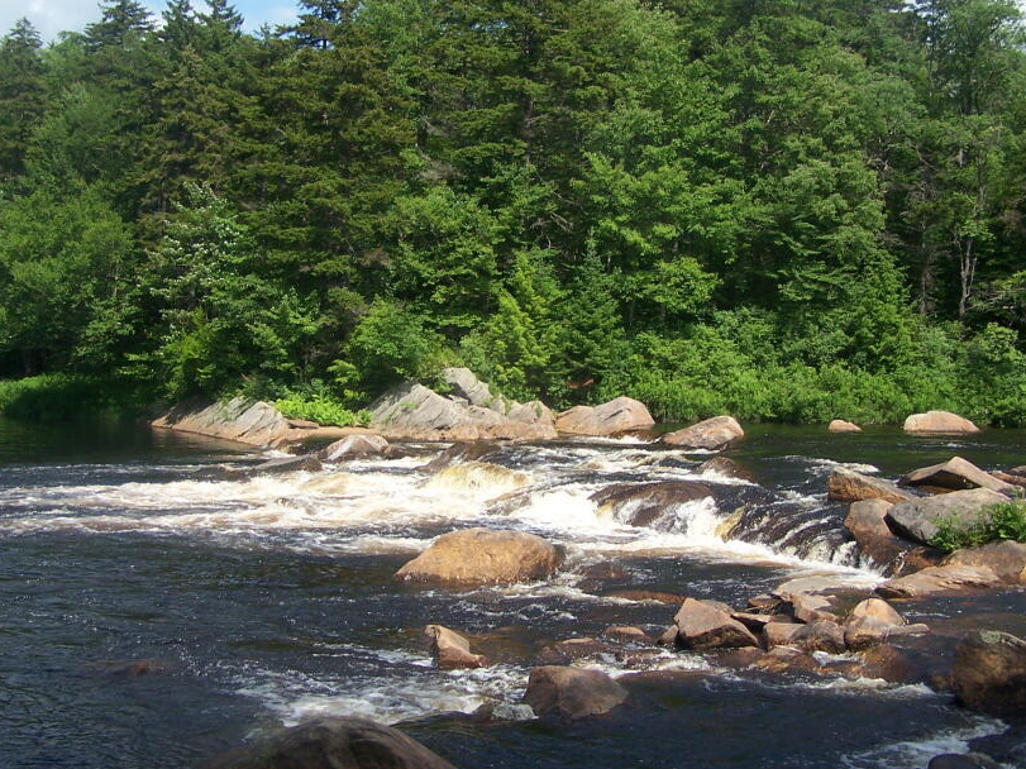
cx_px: 511
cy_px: 363
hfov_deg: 39.7
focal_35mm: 48
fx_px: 1422
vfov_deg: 30.3
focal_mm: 6.3
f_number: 2.8
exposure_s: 1/1000
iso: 80
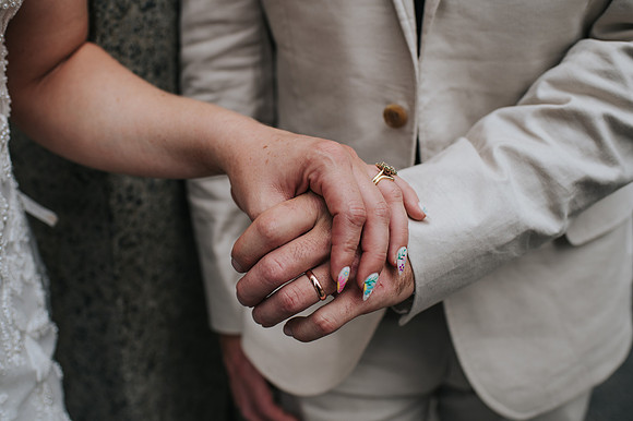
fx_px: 691
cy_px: 210
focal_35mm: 39
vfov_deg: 33.9
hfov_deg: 49.1
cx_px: 277
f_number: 3.2
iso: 220
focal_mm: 35
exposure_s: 1/320
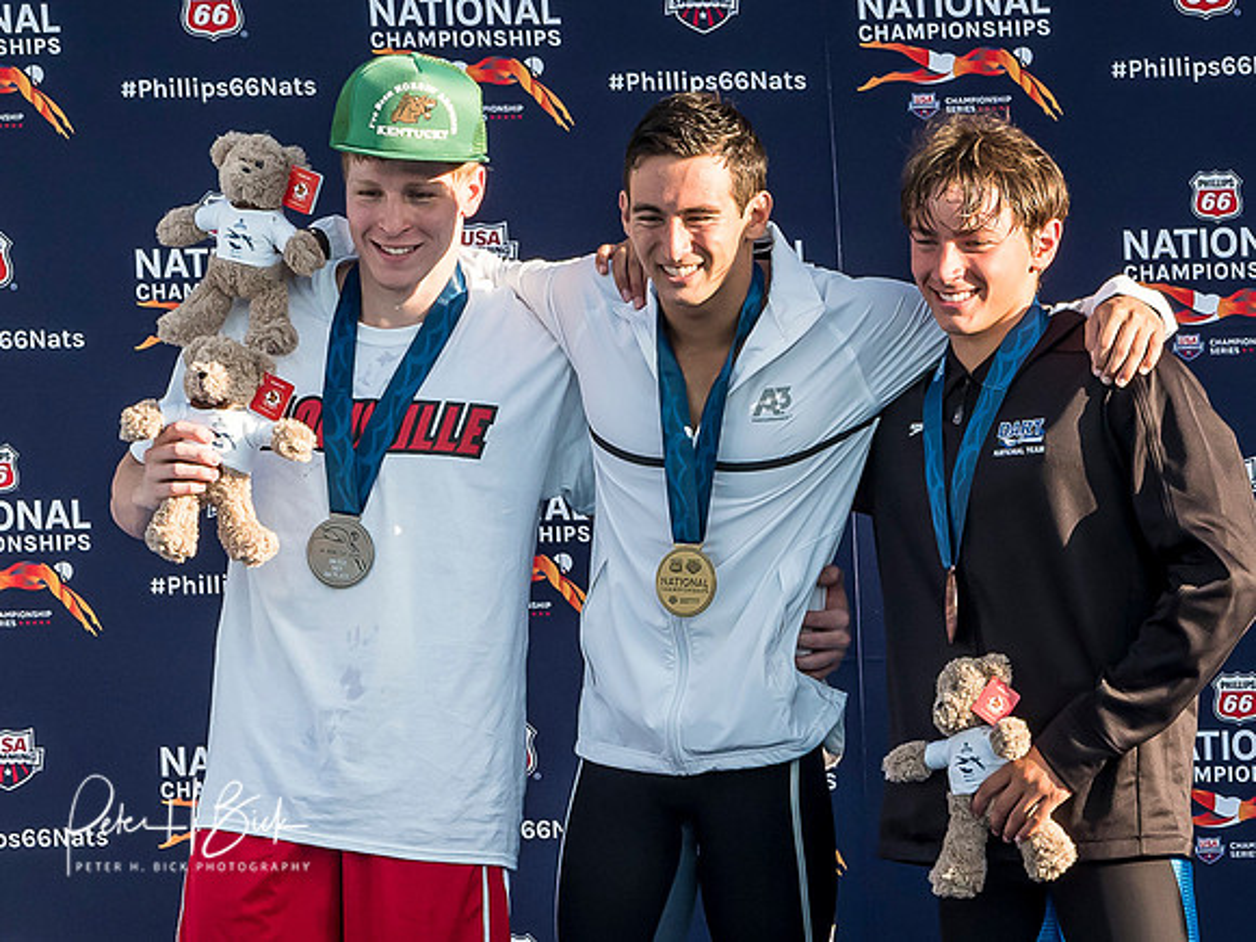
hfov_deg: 1.9
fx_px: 37207
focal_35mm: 1025
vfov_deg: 1.5
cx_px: 631
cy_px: 438
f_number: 6.3
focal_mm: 200
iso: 640
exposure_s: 1/640
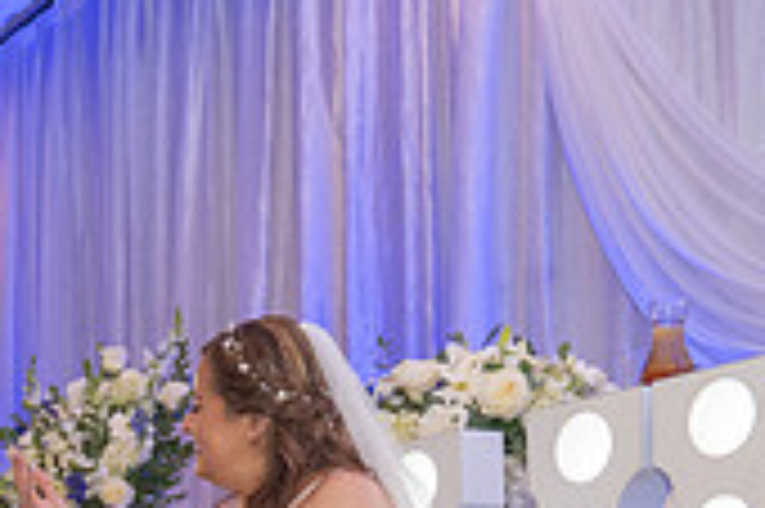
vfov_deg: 15.0
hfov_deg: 23.0
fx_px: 1741
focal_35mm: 82
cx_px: -126
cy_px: 829
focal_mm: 24
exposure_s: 1/200
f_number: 3.5
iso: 1600
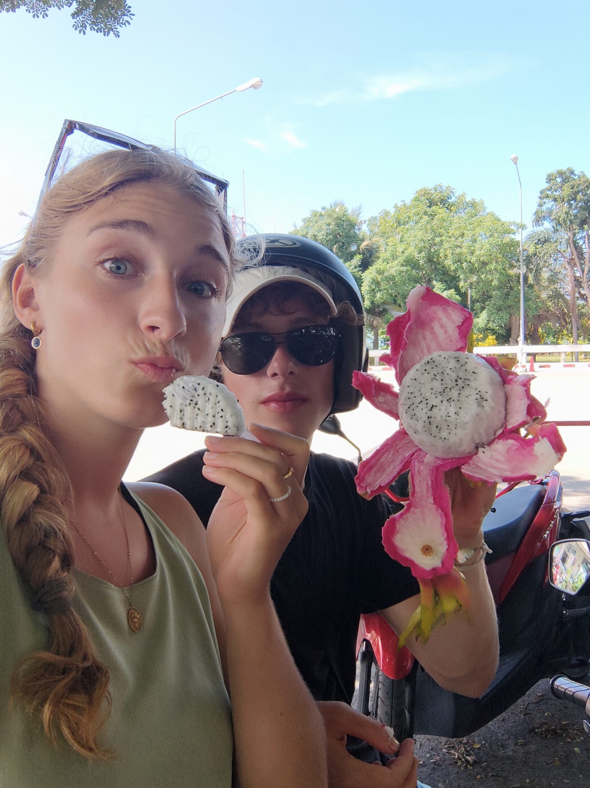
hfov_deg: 44.1
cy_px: 394
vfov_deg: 56.9
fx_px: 728
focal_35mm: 32
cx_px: 295
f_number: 2.2
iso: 101
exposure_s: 1/856
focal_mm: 3.14
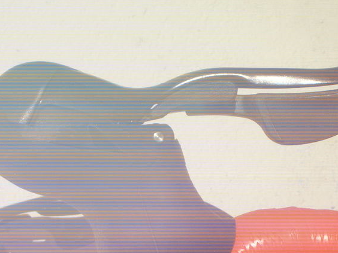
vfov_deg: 8.2
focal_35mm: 181
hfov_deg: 10.9
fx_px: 1767
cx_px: 259
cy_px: 185
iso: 50
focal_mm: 17.1
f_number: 8.2
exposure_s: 1/372
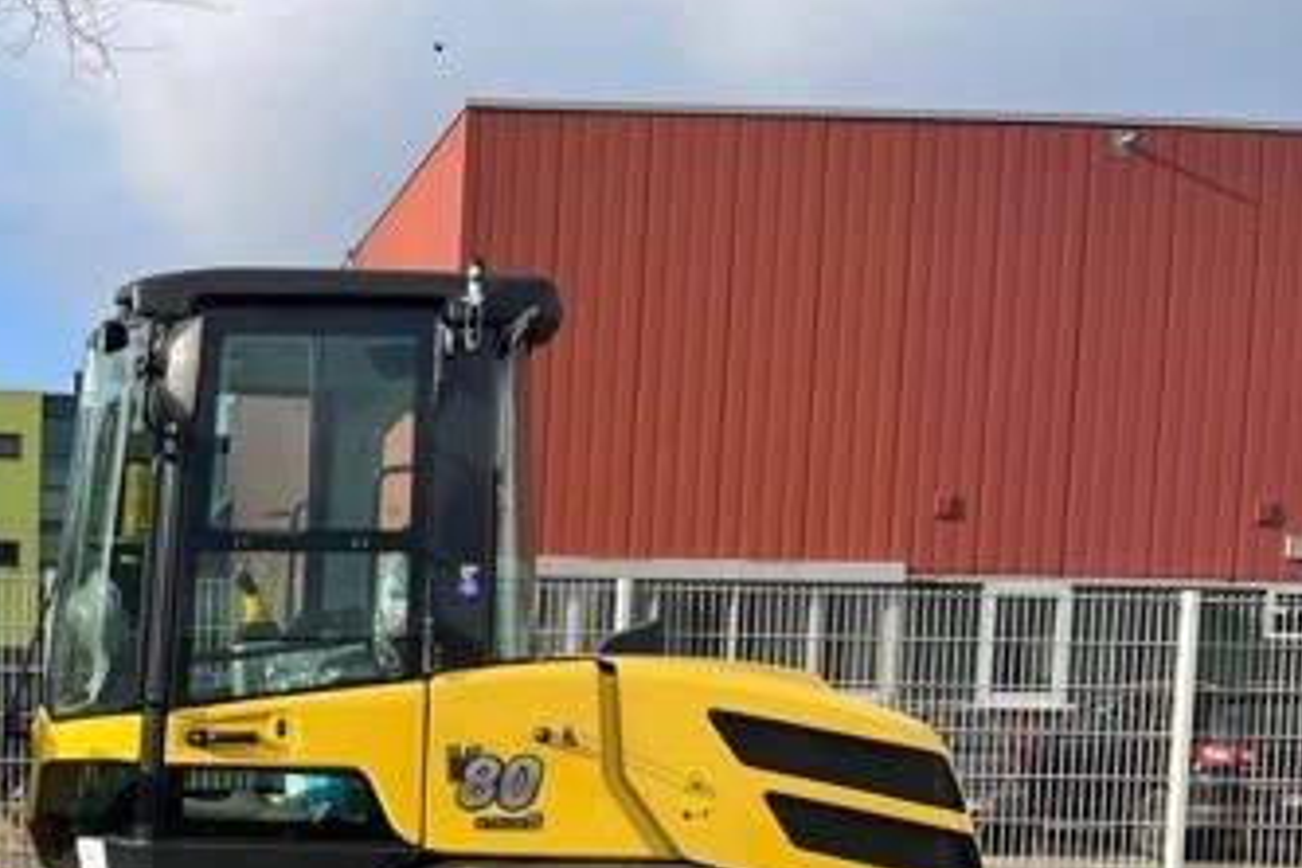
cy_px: 860
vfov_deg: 24.8
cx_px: 59
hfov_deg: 35.3
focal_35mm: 52
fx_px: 1881
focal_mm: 4.2
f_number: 1.6
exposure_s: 1/1949
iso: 32
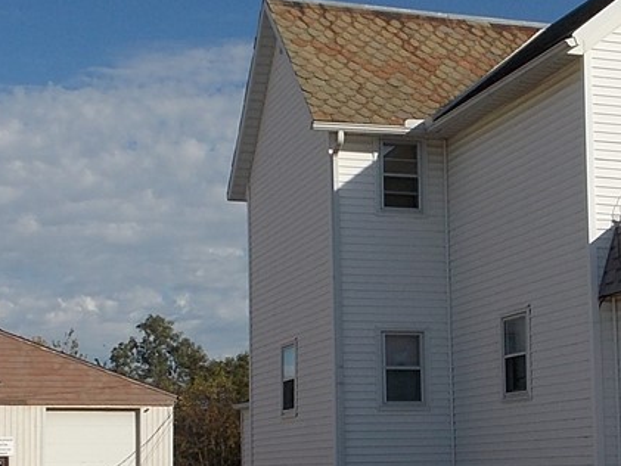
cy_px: 354
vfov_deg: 20.0
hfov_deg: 26.6
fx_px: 1310
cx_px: 363
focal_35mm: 73
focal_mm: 5.3
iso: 80
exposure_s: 1/160
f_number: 10.6
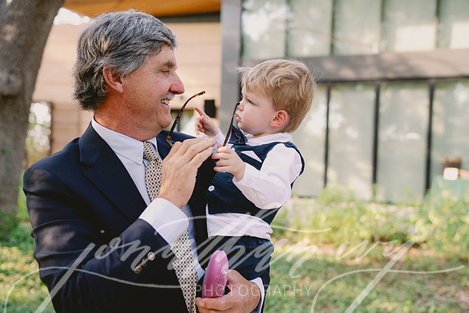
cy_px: 156
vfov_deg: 29.3
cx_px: 234
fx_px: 599
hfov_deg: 42.7
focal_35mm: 46
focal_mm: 46
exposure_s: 1/160
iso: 400
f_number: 3.2
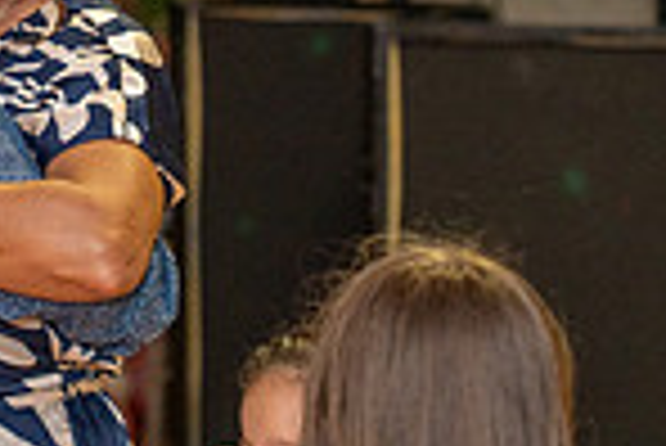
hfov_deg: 7.0
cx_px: -45
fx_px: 5426
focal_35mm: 293
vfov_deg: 4.7
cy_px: -38
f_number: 2.8
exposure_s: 1/250
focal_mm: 75
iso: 1000
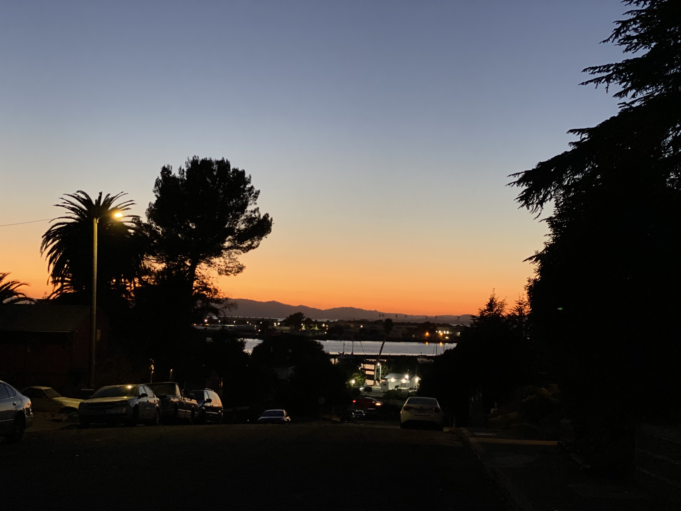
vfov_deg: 28.0
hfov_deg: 36.8
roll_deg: -2.2
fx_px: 1023
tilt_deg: +2.9
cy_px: 256
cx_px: 340
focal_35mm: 52
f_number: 2
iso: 800
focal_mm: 6
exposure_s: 1/39
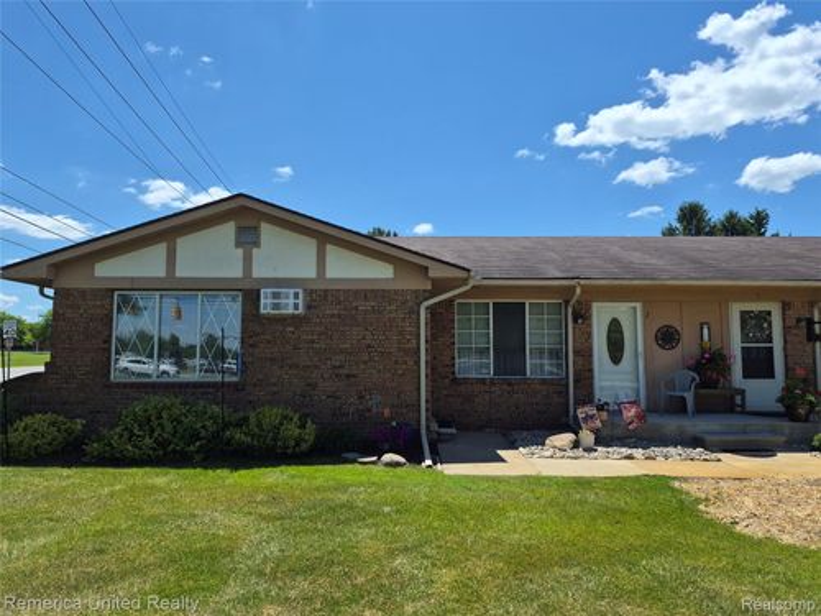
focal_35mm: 23
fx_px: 545
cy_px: 308
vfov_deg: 58.9
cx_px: 410
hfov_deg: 73.9
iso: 80
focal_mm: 5.4
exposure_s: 1/5360
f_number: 1.8
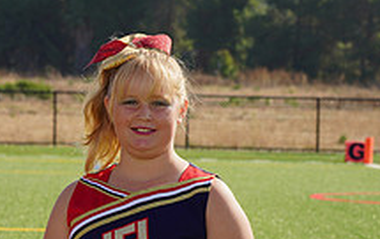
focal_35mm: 332
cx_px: -5
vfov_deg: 4.0
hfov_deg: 6.3
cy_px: 308
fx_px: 3443
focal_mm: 121
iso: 100
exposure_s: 1/160
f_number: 11
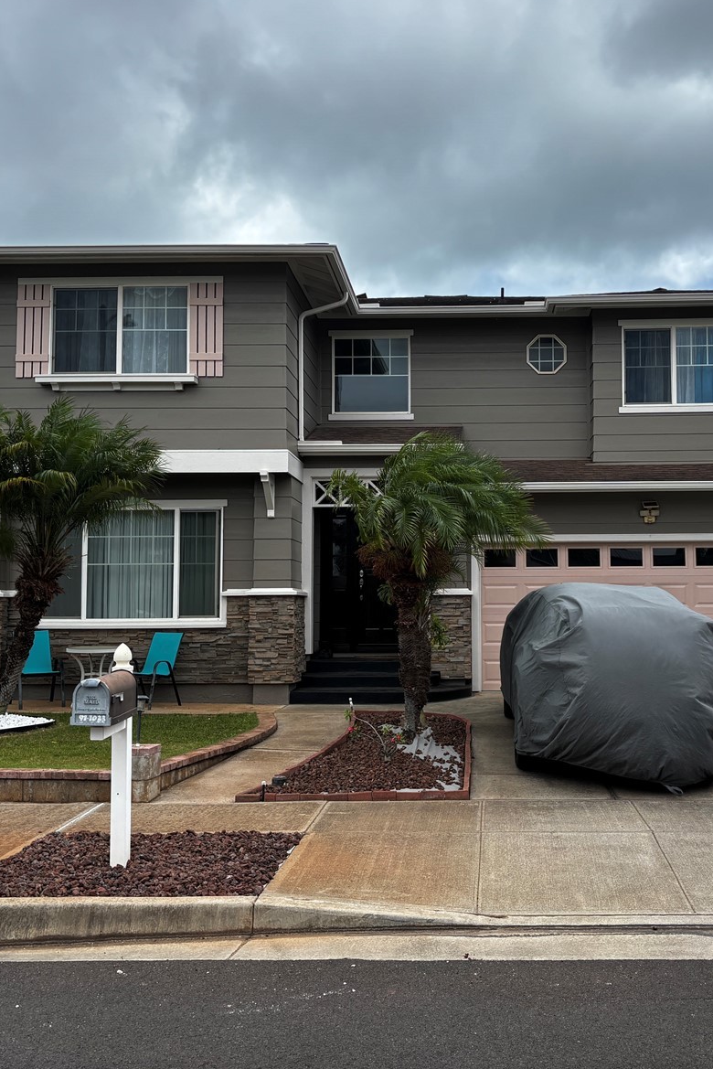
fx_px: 1098
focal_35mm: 37
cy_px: 521
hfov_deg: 35.8
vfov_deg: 51.9
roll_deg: -0.1
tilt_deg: +4.1
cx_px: 446
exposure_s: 1/1233
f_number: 1.6
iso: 50
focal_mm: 5.96
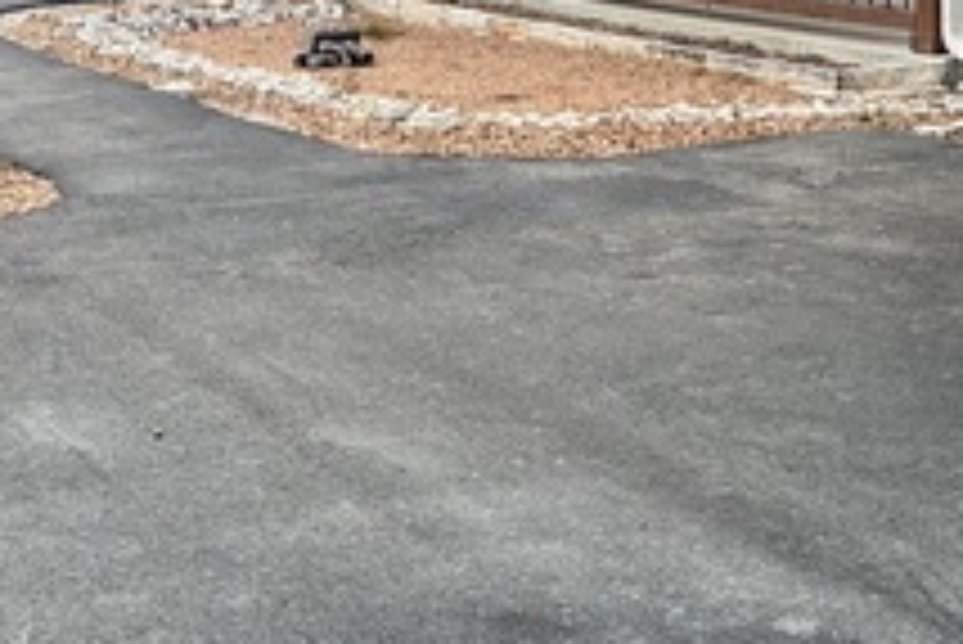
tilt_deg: -9.1
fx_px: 2409
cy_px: 149
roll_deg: +2.1
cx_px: 603
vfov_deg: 15.1
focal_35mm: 90
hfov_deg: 22.6
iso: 20
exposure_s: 1/232
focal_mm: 3
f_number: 1.8
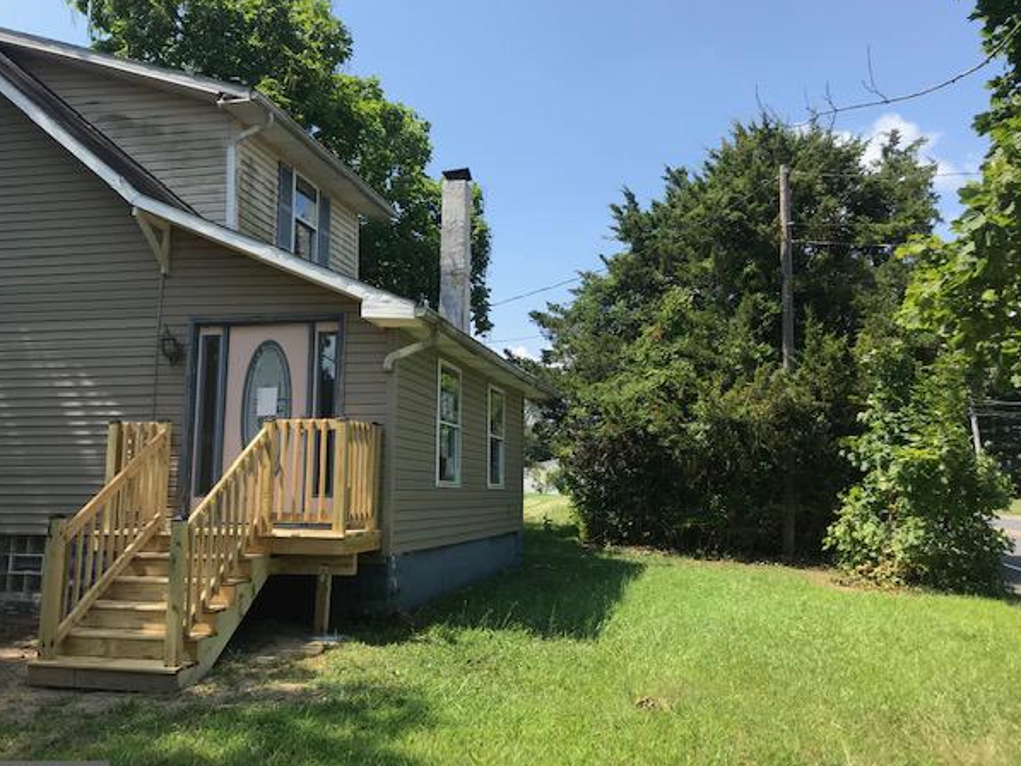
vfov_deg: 46.8
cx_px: 523
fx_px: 885
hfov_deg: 59.9
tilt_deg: +6.6
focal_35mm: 30
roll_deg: +0.6
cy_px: 395
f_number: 1.8
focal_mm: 3.99
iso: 20
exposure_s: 1/1294
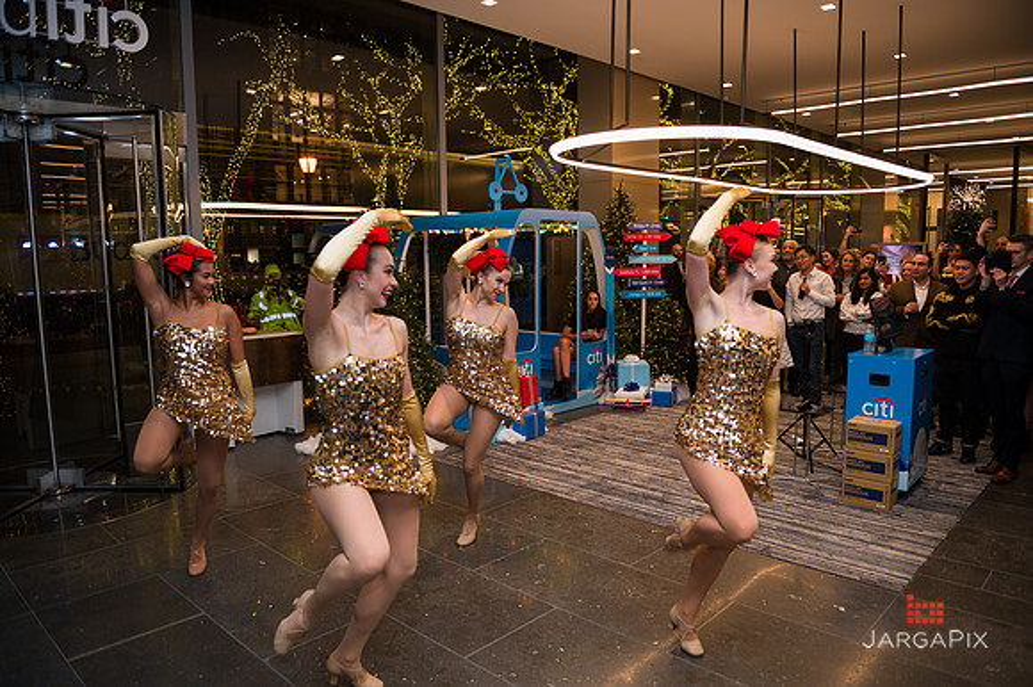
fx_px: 688
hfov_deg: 73.8
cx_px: 516
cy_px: 344
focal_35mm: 24
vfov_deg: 53.1
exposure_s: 1/200
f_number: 3.2
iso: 400
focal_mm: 24
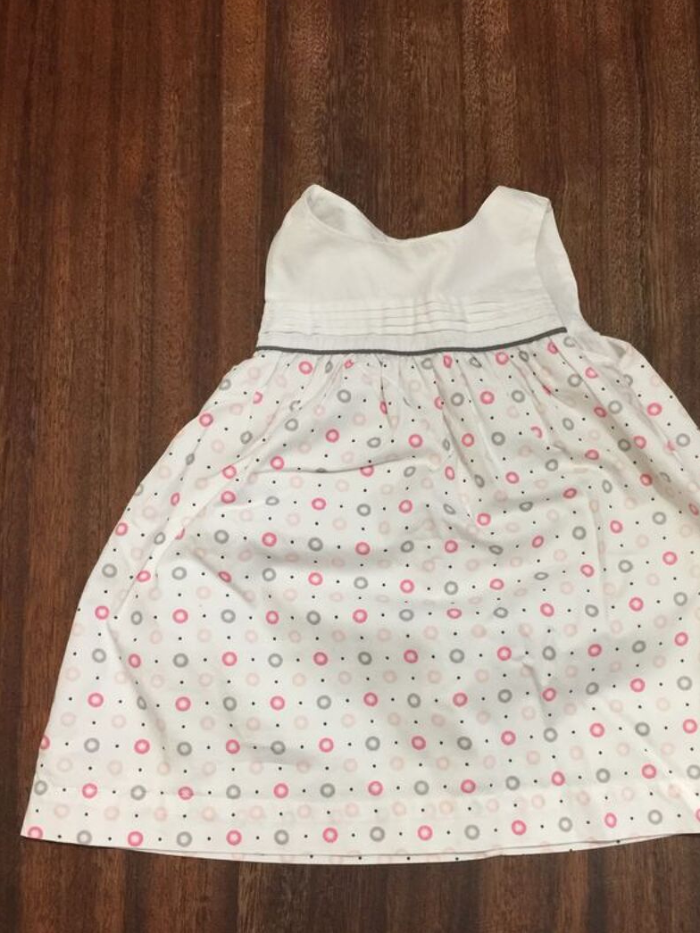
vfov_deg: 50.0
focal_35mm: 37
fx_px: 997
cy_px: 516
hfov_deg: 38.4
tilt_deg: -79.6
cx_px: 444
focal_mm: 4.15
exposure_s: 1/17
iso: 125
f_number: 2.2
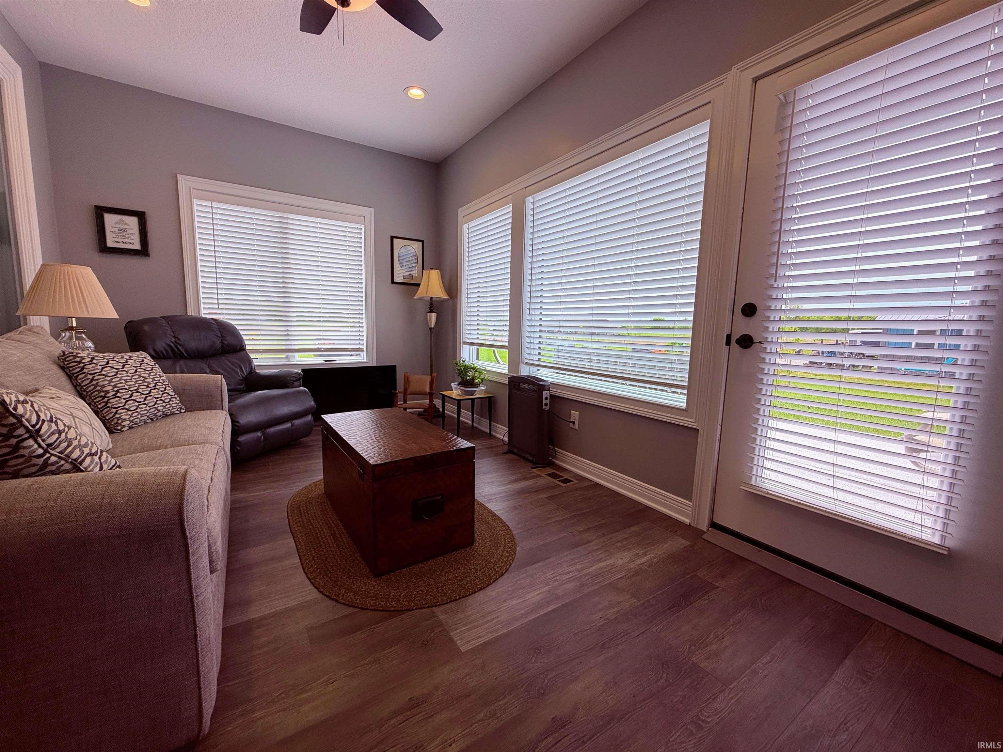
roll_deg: -0.7
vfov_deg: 85.7
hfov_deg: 102.1
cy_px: 376
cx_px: 502
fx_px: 406
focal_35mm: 14
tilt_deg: -7.5
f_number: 2.2
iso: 32
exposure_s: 1/120
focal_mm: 2.22
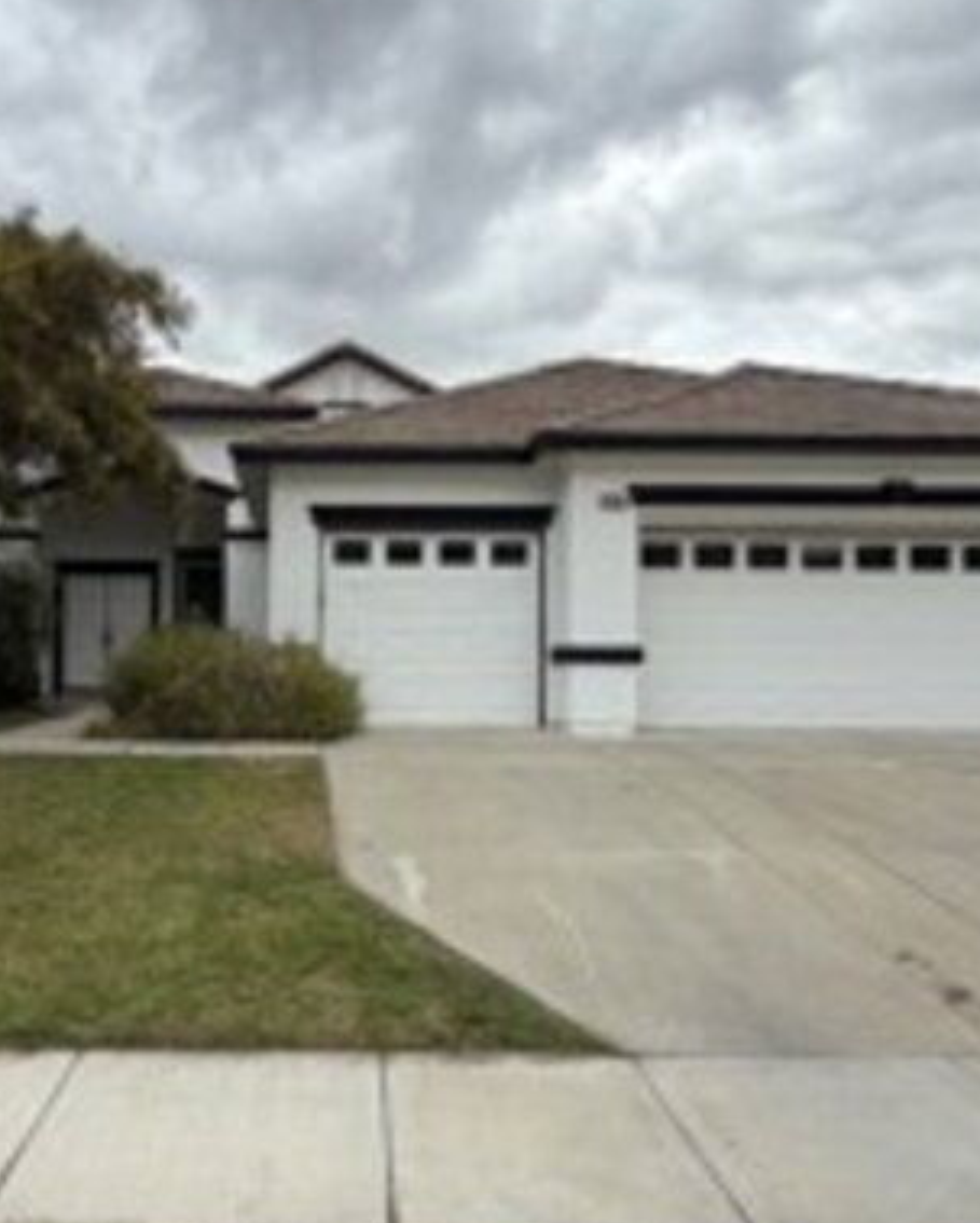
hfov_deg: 52.0
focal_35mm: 27
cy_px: 650
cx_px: 310
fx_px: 978
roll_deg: -0.4
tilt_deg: +0.7
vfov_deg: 64.0
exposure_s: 1/770
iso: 20
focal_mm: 2.22
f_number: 2.2
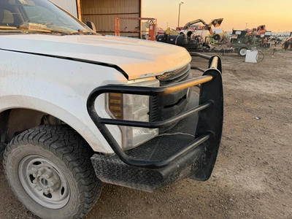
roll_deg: -1.6
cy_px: 110
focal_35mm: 24
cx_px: 146
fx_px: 202
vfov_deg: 56.8
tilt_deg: -18.1
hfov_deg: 71.6
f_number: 1.78
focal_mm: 6.76
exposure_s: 1/379
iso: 100
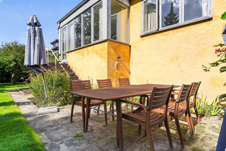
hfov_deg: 86.9
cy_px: 76
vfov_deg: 64.5
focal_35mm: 19
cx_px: 113
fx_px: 119
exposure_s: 1/200
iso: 400
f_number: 8
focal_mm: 19
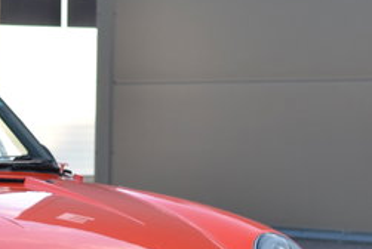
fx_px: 2369
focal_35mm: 229
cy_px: 205
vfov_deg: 6.0
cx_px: -72
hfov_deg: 8.9
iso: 100
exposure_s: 1/60
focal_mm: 50
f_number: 3.5
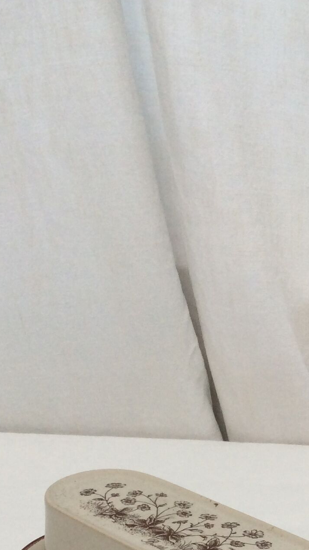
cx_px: 294
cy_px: 549
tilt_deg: -25.9
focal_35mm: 71
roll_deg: -0.6
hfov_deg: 16.7
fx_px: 1034
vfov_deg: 28.0
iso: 40
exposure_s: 1/100
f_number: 2.4
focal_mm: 3.3
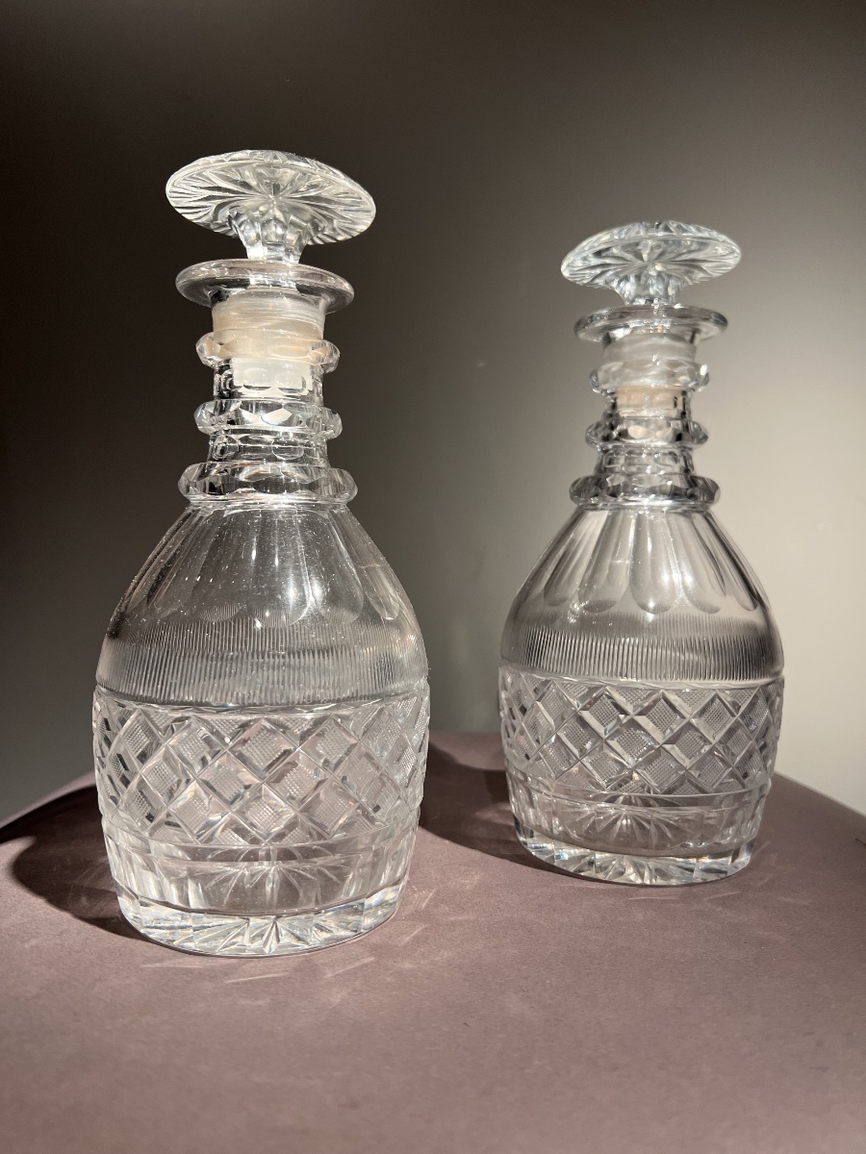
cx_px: 433
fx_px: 867
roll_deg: -1.7
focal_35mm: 26
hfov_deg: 53.1
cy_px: 577
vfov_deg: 67.3
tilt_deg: -3.9
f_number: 1.5
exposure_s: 1/100
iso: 100
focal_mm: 5.7
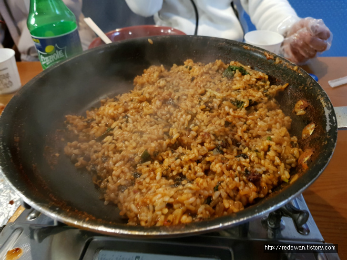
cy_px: 130
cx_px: 174
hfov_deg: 67.3
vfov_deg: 53.1
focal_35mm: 26
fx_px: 261
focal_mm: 4.2
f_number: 1.7
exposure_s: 1/11
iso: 200
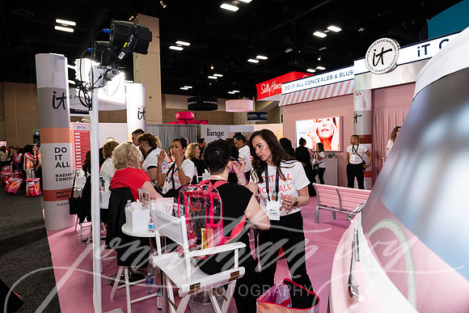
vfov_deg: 57.3
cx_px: 234
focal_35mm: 22
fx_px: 287
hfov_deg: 78.6
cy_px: 156
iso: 2000
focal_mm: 22
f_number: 5.6
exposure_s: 1/100
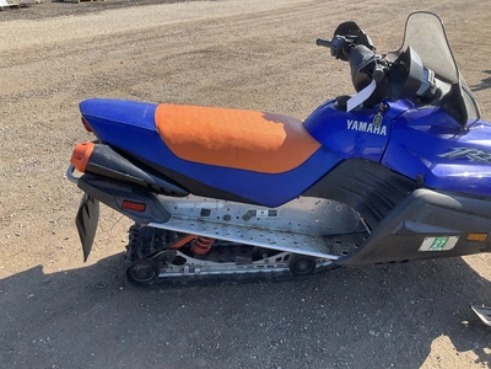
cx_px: 246
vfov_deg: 48.2
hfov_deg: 61.7
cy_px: 184
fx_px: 411
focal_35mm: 29
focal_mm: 3
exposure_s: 1/556
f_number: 1.8
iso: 25
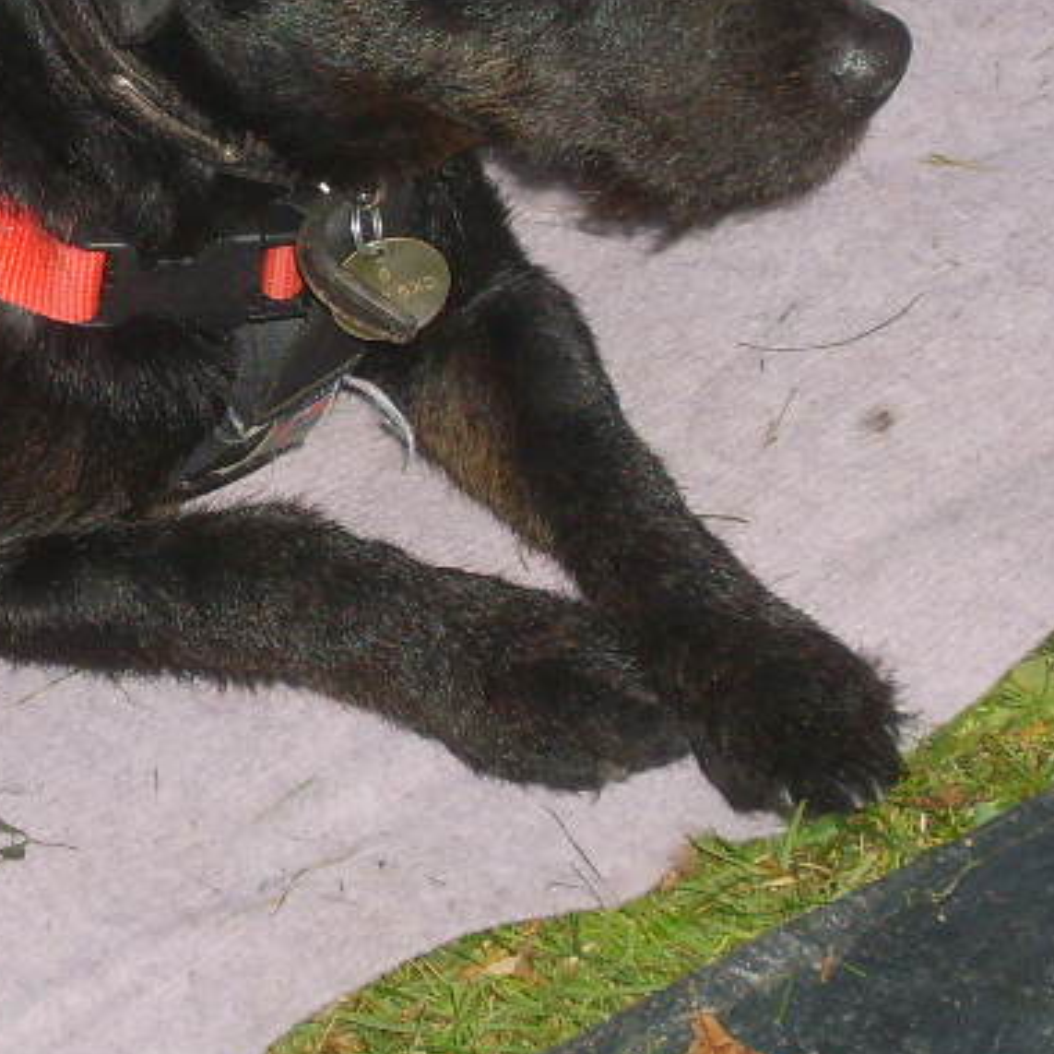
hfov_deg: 12.0
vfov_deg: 12.0
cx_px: 136
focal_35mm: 145
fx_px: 4995
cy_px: 205
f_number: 3.6
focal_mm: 10.3
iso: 139
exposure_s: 1/45
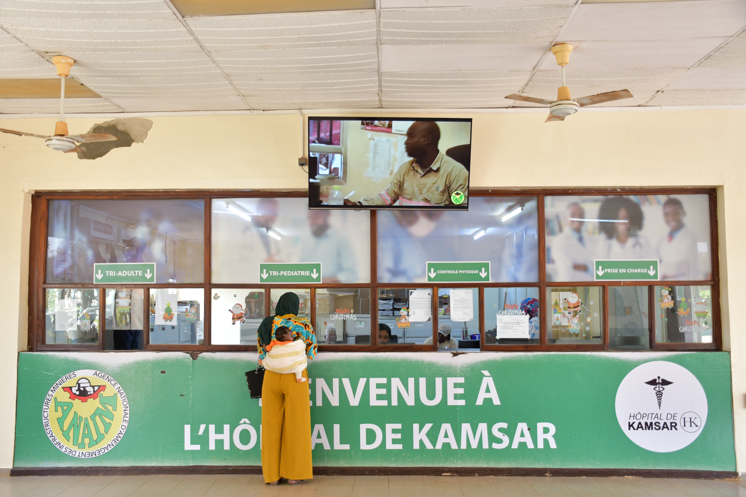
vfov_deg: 40.0
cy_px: 248
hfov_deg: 57.2
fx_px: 684
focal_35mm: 33
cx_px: 373
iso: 800
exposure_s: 1/60
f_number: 3.5
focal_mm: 22
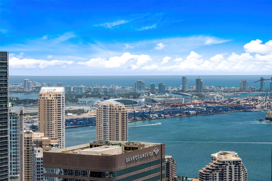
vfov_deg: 15.9
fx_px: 650
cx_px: 136
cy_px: 90
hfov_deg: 23.6
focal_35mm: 86
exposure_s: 1/4000
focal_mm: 86
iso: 400
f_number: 6.3
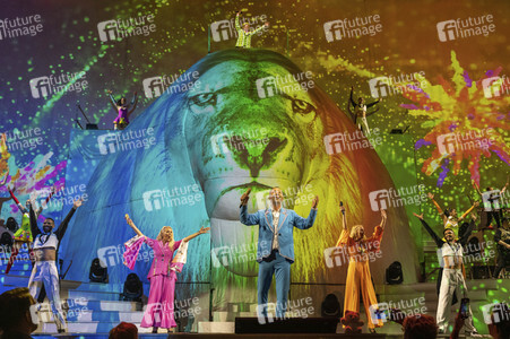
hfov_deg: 49.6
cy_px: 170
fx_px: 552
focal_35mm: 39
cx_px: 255
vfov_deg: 34.2
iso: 2500
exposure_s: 1/320
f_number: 4.5
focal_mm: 39
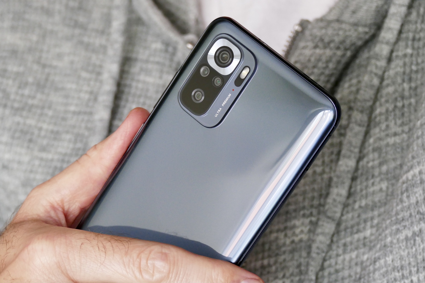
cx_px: 212
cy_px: 142
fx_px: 1393
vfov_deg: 11.6
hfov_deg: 17.3
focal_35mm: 118
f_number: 4
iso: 1000
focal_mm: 43.05
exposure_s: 1/80
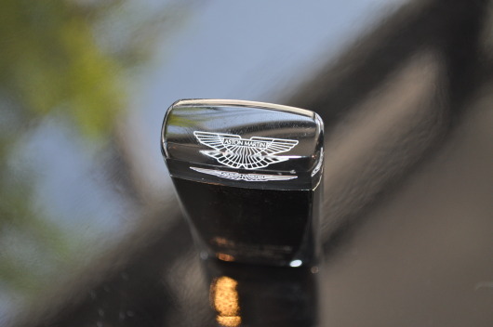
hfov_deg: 24.6
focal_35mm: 82
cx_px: 246
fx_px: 1128
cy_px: 164
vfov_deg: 16.5
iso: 560
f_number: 5.6
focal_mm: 55
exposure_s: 1/100
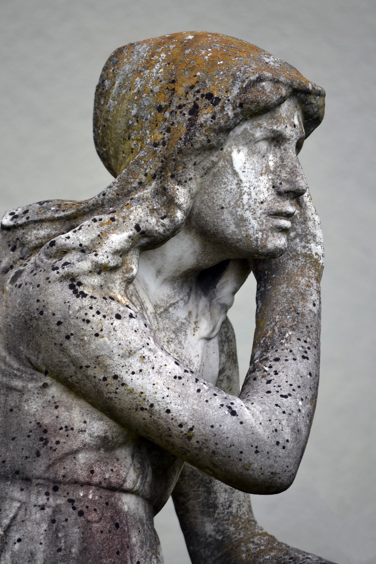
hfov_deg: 4.6
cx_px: 188
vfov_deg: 6.9
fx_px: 4701
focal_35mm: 300
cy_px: 282
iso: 280
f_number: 5.6
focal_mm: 200
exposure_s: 1/500
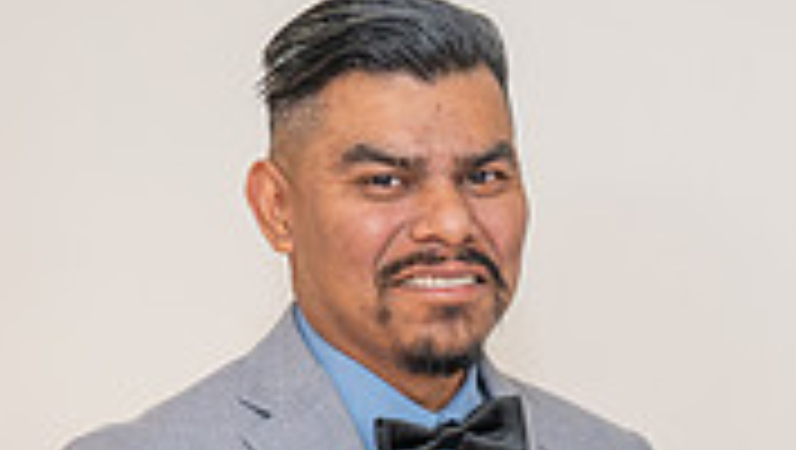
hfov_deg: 16.8
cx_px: 625
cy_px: 745
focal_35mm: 127
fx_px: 2683
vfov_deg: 9.2
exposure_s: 1/160
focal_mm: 37
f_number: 3.5
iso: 400
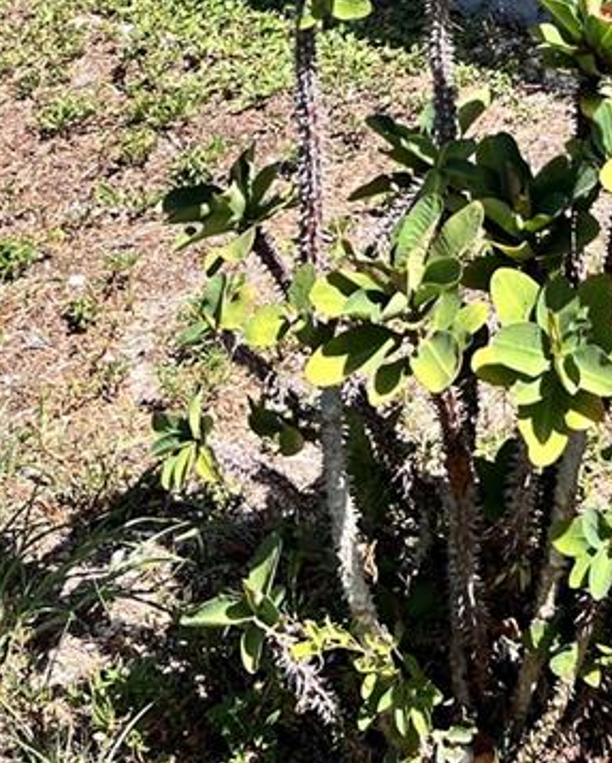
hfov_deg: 17.6
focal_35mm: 85
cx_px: 625
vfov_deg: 18.8
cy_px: -497
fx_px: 1922
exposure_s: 1/1779
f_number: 1.5
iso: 50
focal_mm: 5.7
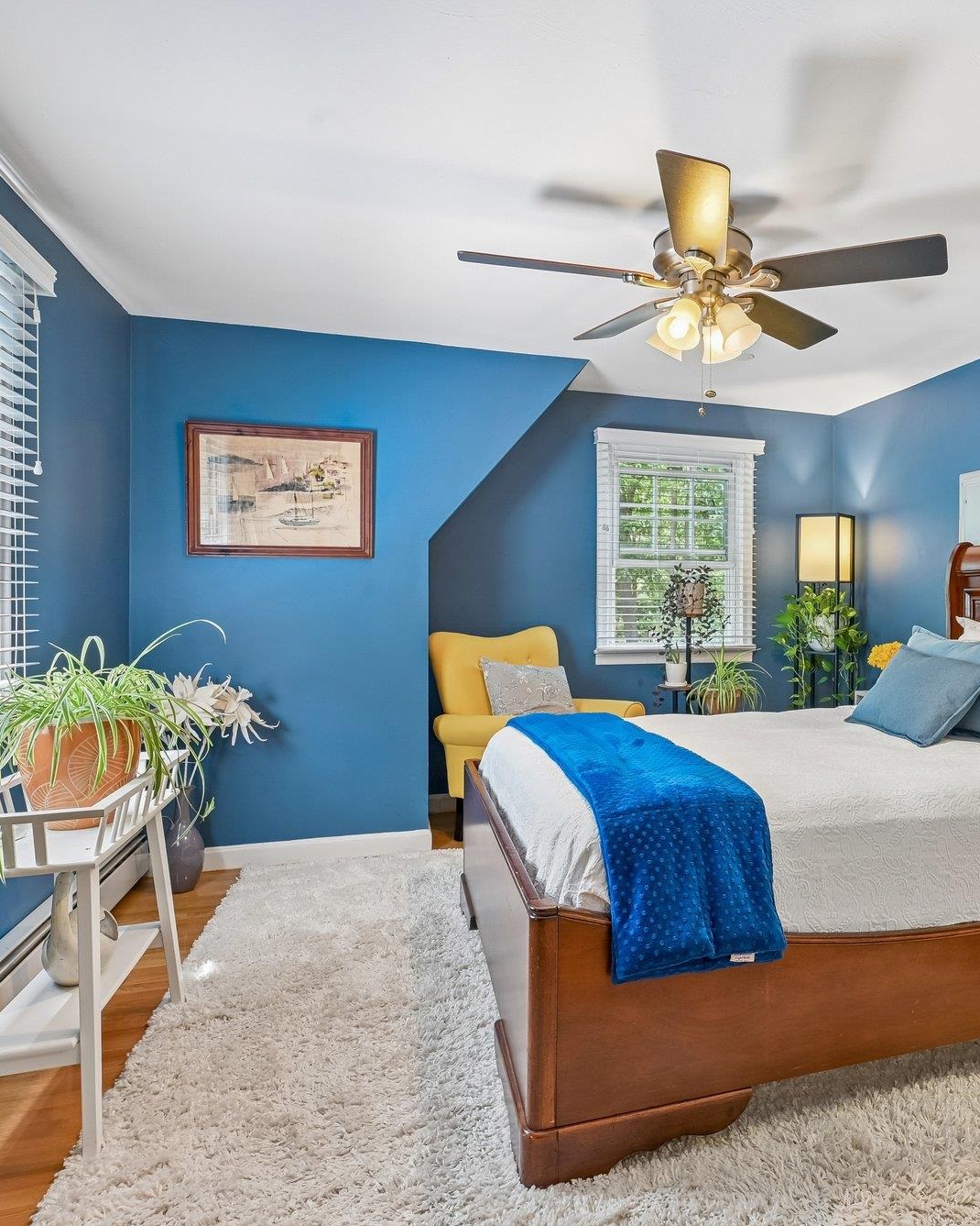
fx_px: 834
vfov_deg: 72.6
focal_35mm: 23
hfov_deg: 58.5
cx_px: 702
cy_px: 602
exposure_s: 1/5
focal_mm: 16
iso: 400
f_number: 8
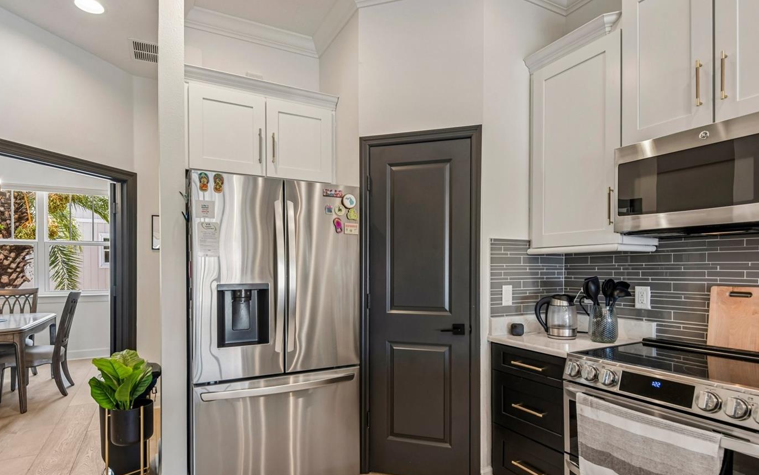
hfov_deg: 88.0
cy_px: 277
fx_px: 393
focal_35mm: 19
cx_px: 376
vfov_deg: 61.8
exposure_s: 1/6
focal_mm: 16
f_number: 8
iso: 400
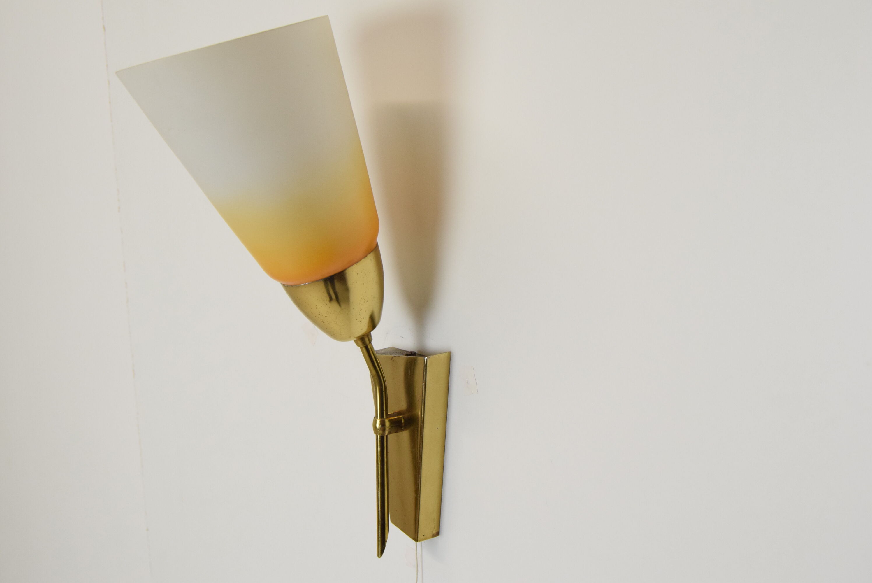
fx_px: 1127
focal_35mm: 46
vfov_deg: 29.0
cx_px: 436
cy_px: 292
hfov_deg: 42.3
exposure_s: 1/200
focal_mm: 31
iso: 1600
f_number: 7.1
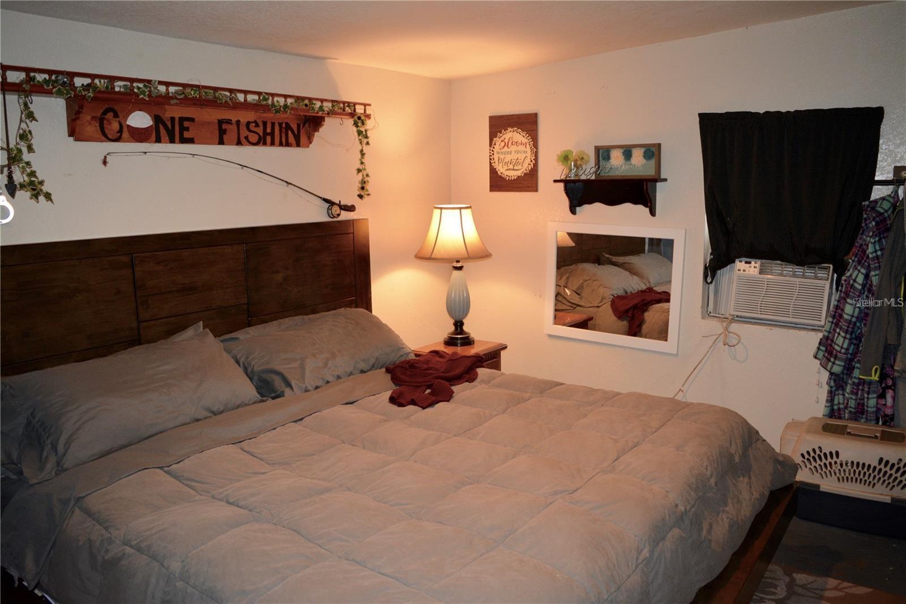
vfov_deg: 47.9
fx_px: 679
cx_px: 453
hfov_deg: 67.4
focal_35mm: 27
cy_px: 302
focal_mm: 18
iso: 1000
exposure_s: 1/60
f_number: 3.5
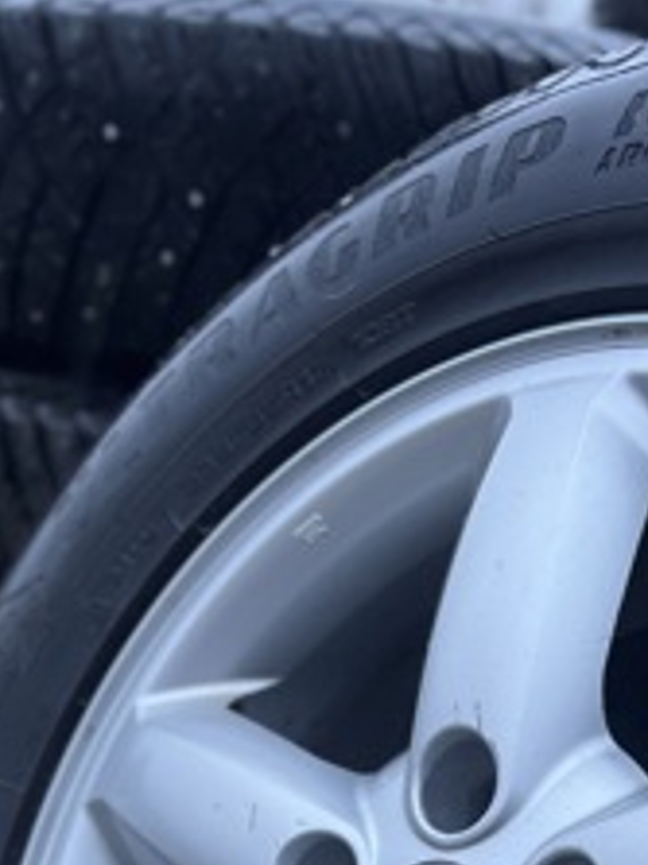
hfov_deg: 25.7
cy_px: 896
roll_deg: -2.8
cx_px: 491
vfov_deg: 31.4
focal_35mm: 56
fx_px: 1399
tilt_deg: -23.0
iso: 125
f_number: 1.5
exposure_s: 1/68
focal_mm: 5.7
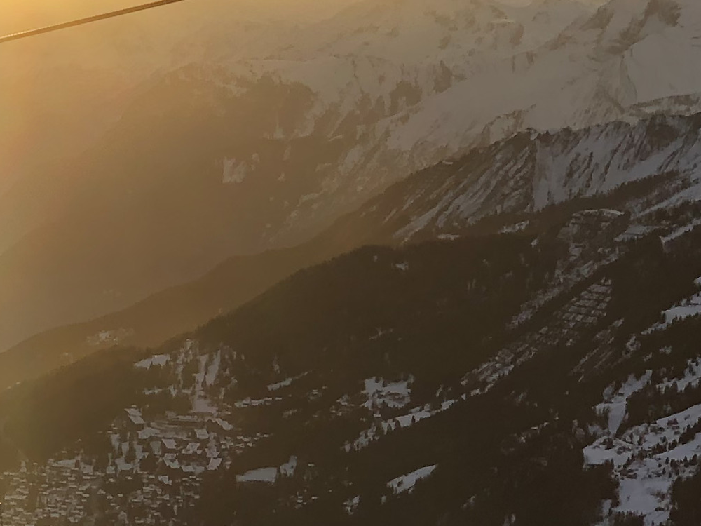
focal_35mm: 208
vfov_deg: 7.1
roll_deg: -0.5
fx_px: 4212
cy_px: 383
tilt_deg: -4.7
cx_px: -265
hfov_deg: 9.3
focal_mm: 6
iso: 16
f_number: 2.4
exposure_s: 1/397
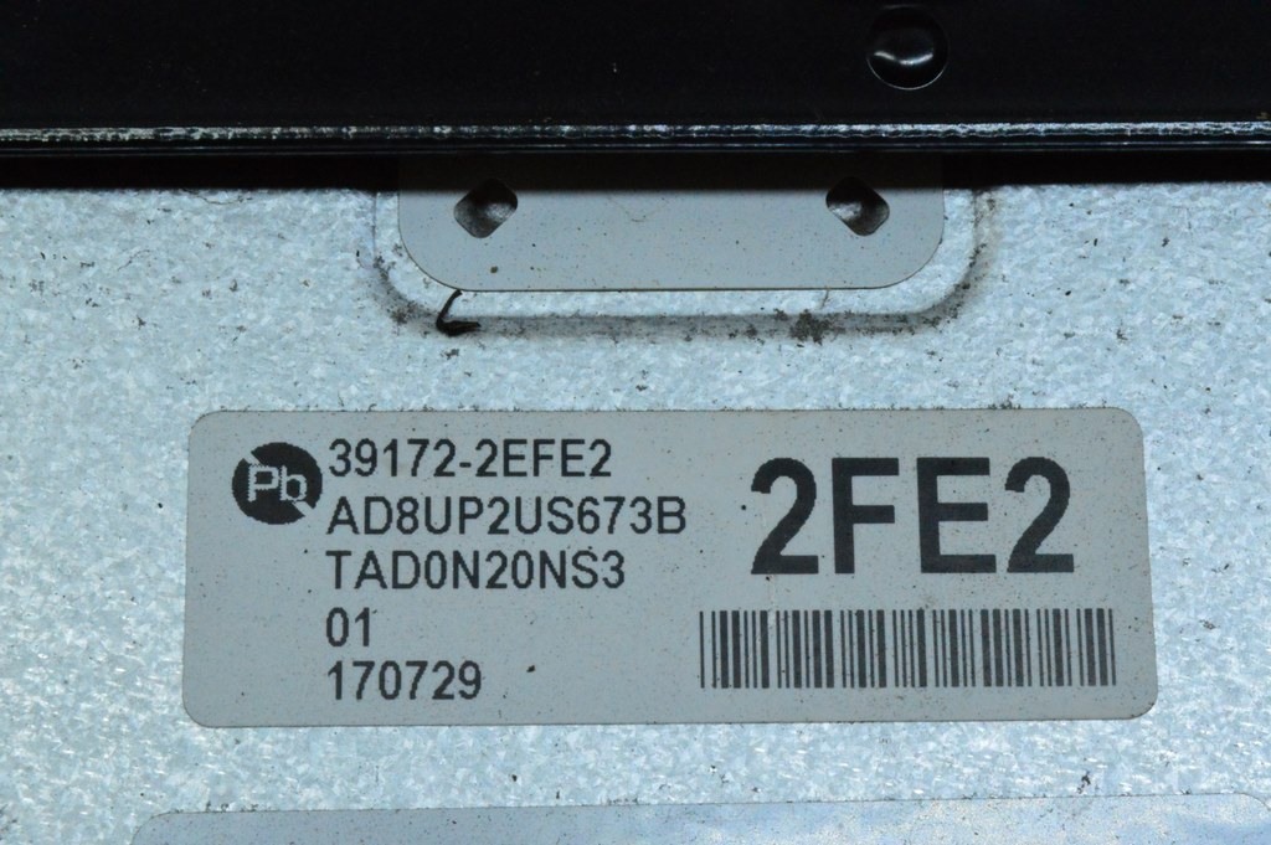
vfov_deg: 16.5
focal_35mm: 82
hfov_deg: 24.6
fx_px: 2910
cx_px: 636
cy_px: 422
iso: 6400
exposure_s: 1/50
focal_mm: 55
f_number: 36
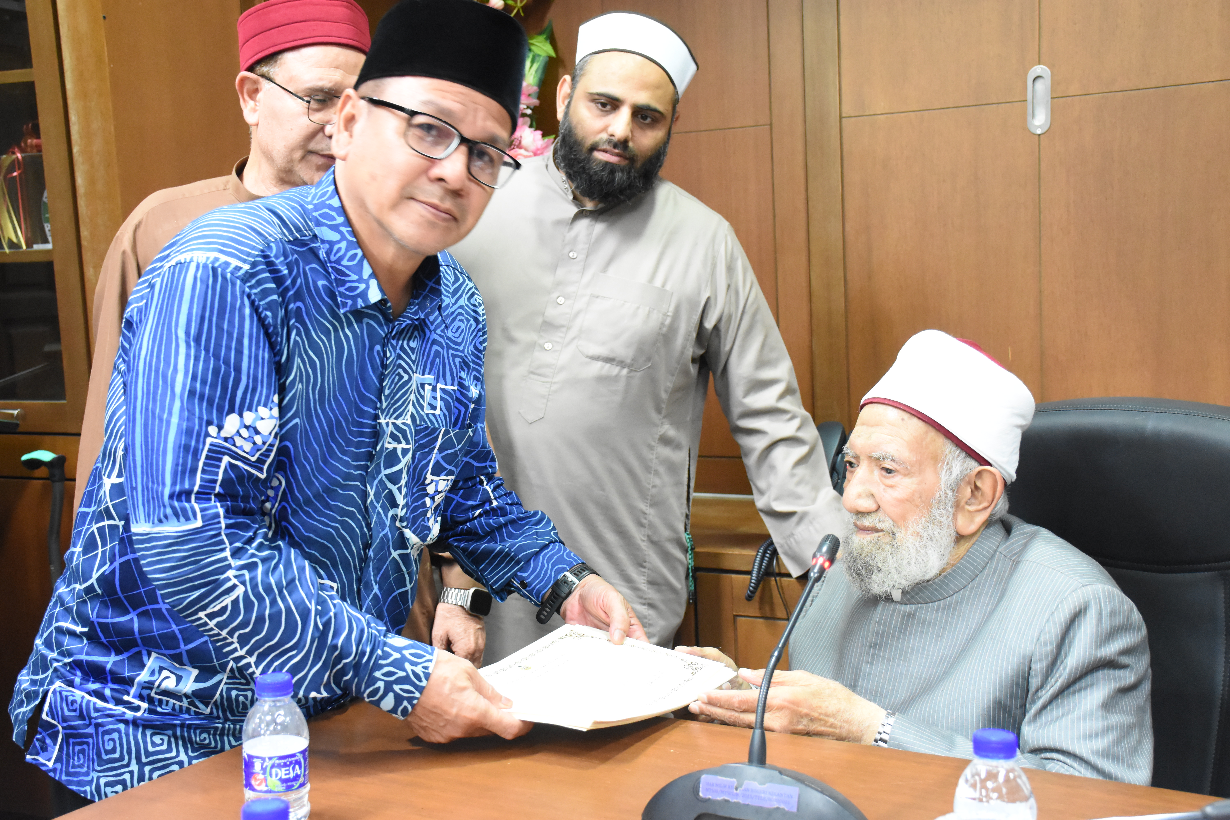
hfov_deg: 41.1
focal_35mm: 48
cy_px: 410
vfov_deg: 28.1
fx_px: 1640
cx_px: 615
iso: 5000
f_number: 5.6
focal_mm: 32
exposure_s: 1/60
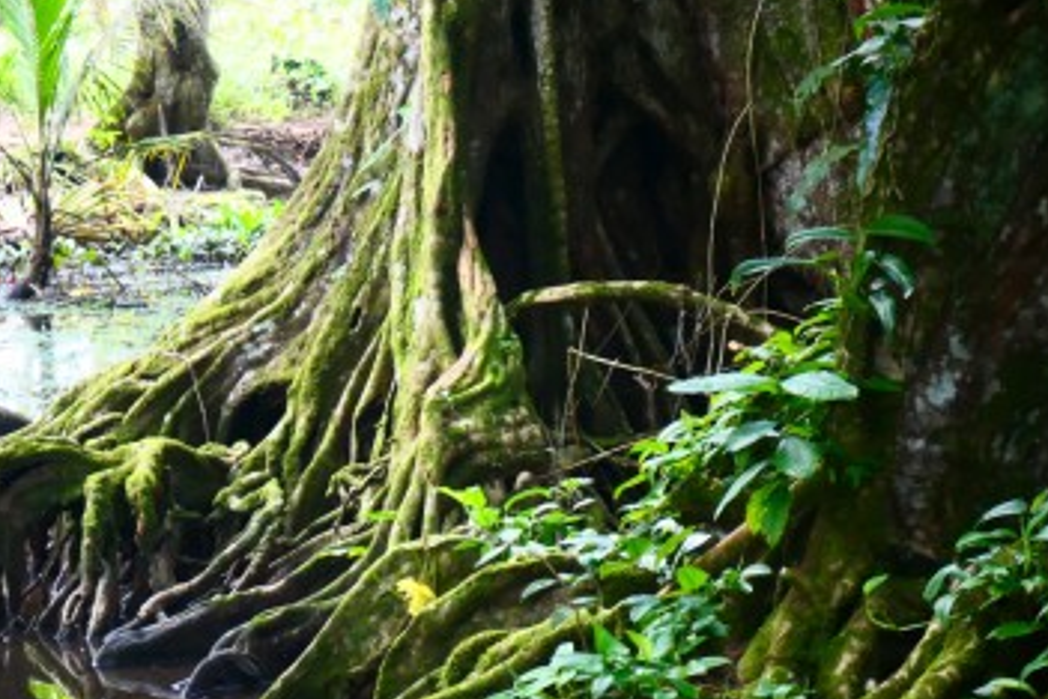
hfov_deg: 13.8
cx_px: 227
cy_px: 518
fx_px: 4308
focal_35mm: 148
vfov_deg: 9.3
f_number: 4.6
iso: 640
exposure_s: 1/80
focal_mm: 23.6
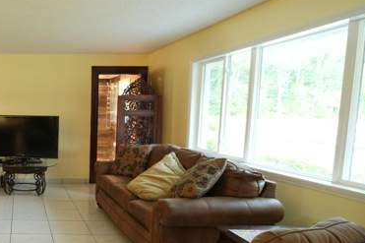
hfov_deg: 53.1
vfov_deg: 44.6
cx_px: 18
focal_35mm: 29
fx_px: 295
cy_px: 145
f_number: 2.8
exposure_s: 1/30
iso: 1250
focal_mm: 9
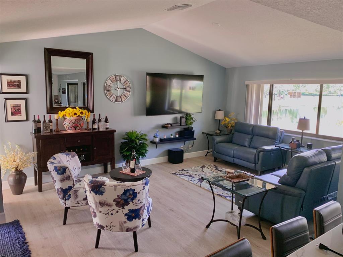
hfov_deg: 67.3
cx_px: 172
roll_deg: -1.2
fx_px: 258
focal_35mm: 26
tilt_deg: -8.0
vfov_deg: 53.1
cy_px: 128
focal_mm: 4.25
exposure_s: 1/60
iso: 125
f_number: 1.8
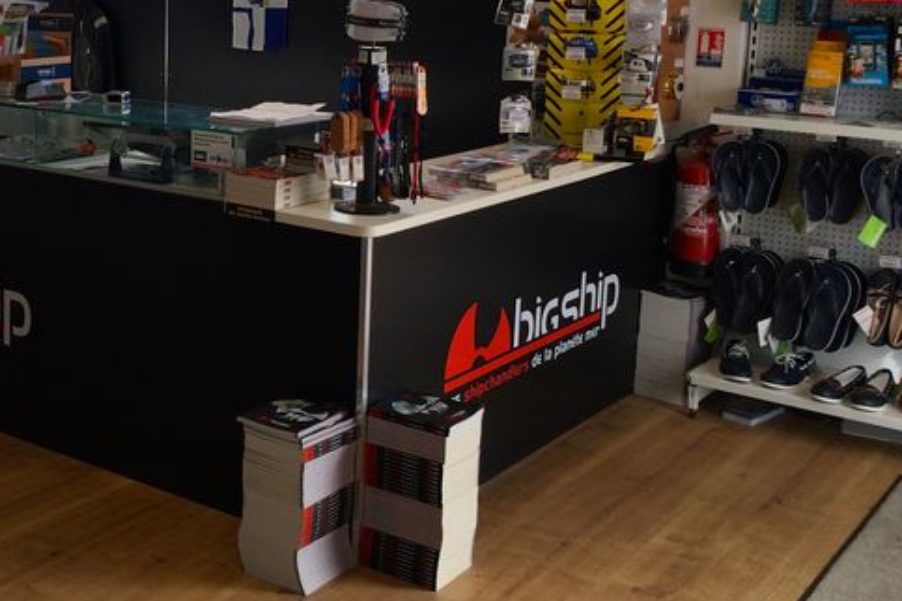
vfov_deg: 26.6
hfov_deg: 38.5
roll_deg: -1.6
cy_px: 138
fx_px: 1253
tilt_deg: -9.1
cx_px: 220
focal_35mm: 50
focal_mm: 4.15
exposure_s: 1/203
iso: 32
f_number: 2.2
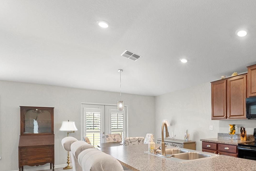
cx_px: 186
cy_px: 122
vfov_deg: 51.5
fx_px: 171
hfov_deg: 69.8
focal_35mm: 24
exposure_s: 1/6
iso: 2000
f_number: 9
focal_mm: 16
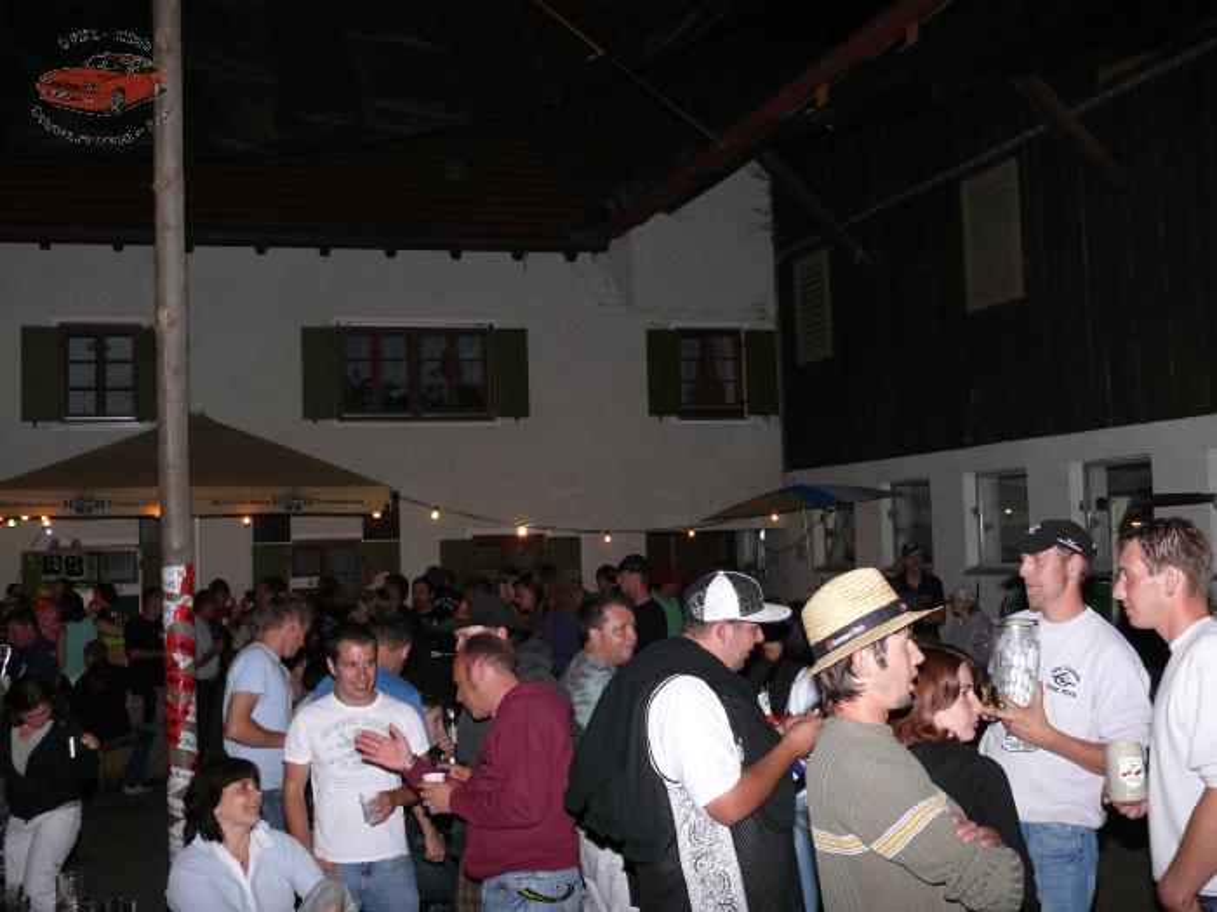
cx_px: 608
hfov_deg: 43.9
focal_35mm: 43
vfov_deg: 33.6
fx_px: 1512
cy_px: 456
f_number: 2.8
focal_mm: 9.1
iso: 100
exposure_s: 1/30
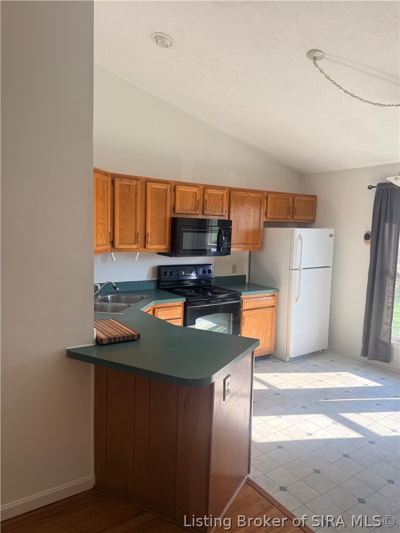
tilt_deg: -6.2
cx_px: 200
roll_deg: -2.3
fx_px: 370
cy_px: 266
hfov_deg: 56.8
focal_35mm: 24
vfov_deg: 71.6
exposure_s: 1/156
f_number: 1.78
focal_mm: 6.76
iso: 64
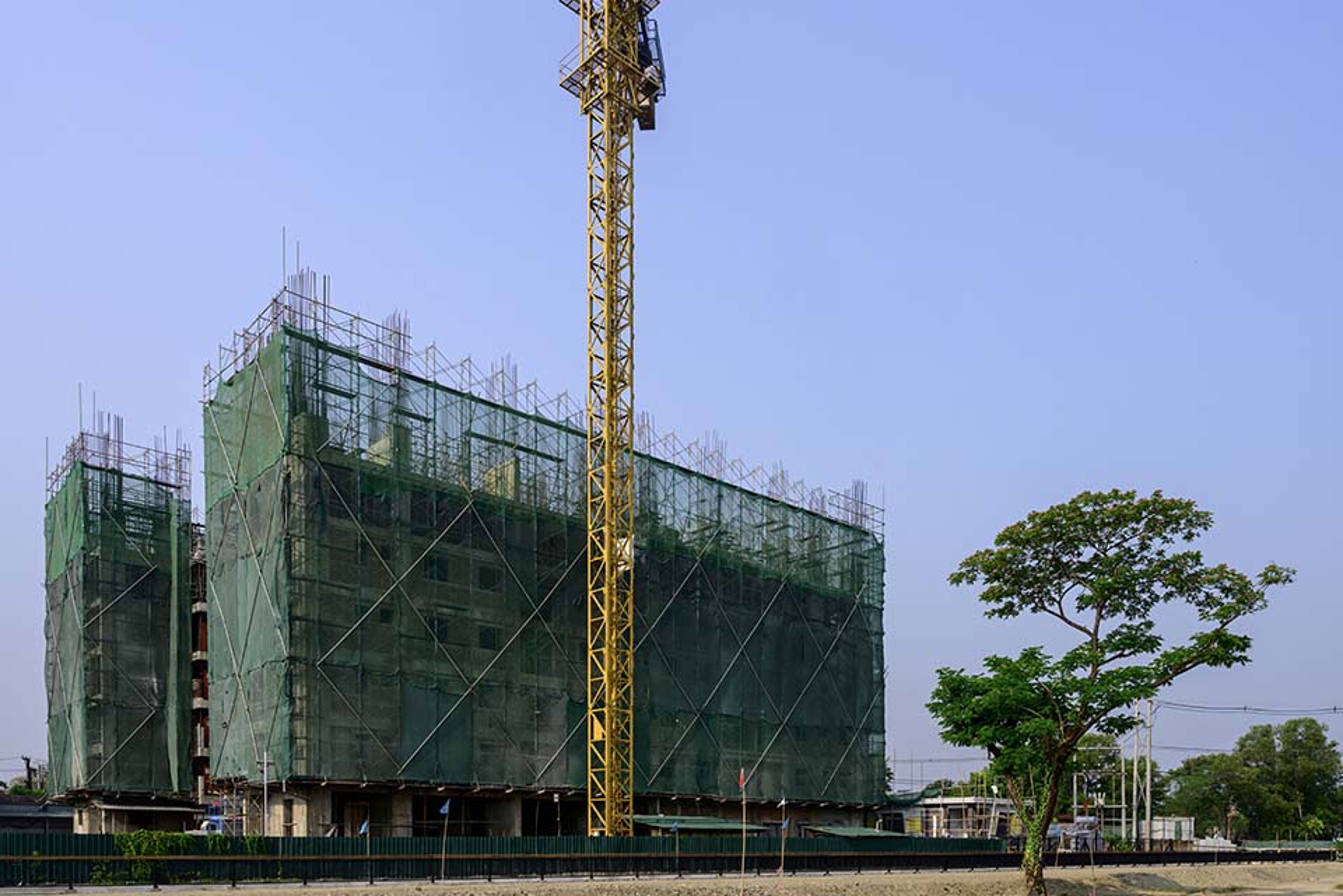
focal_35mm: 24
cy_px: 448
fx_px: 895
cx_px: 672
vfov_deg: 53.1
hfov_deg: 73.7
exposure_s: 1/800
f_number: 9
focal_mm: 24
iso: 320
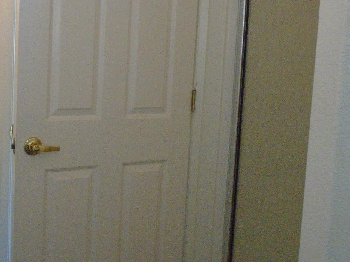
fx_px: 424
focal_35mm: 42
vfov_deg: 34.2
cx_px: 115
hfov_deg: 44.1
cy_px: 98
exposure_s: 1/100
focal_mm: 4.6
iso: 800
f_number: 3.2
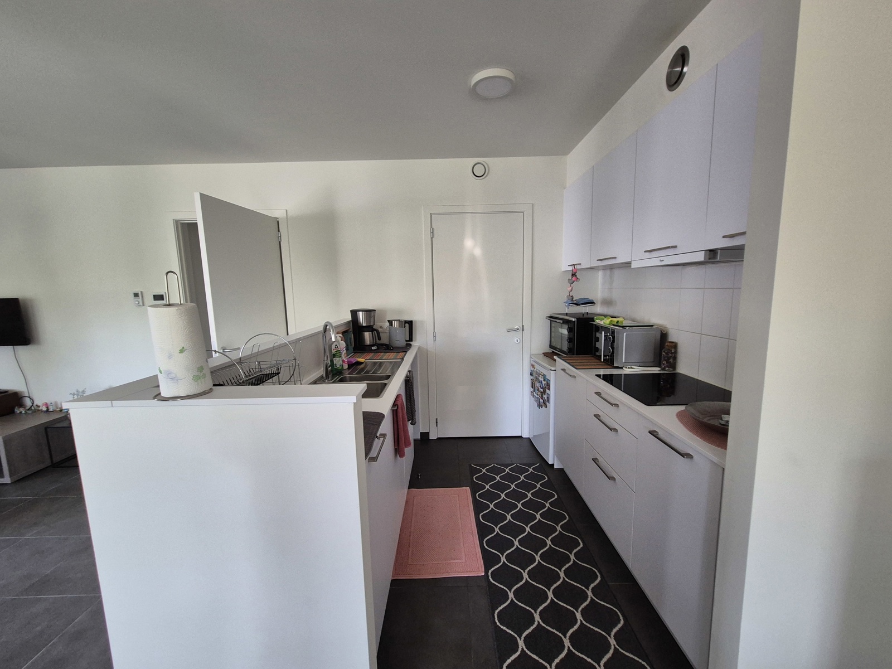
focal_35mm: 13
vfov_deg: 89.9
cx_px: 446
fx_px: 335
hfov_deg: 106.2
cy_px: 334
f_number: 2.2
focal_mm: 2.2
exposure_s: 1/50
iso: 250
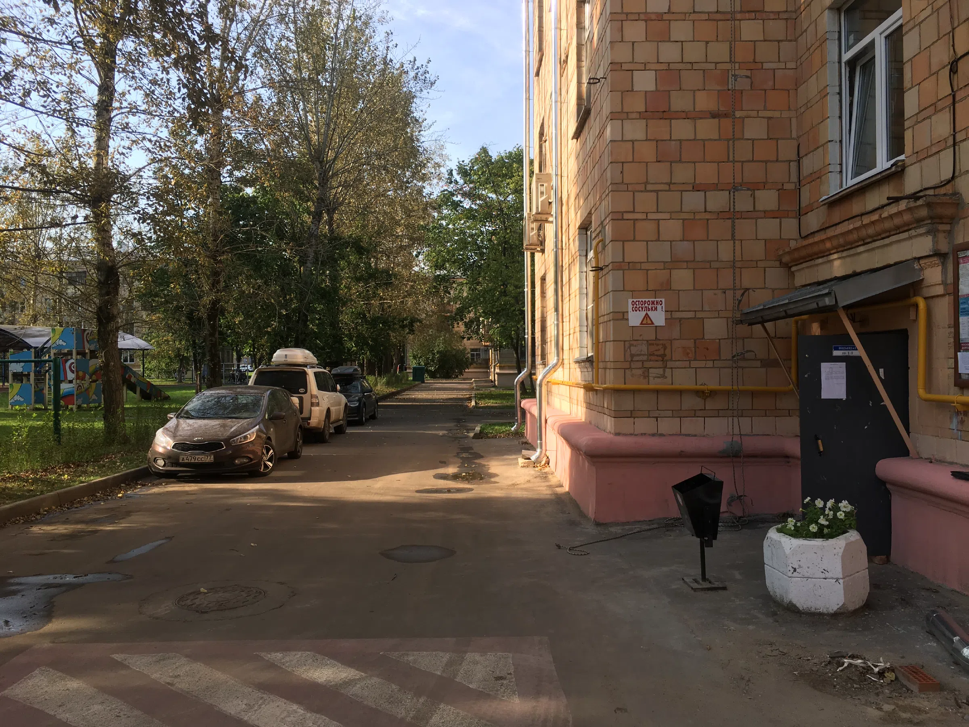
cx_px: 484
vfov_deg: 48.2
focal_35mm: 29
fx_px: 812
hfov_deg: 61.7
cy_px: 364
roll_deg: +0.4
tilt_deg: +2.7
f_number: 2.2
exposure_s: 1/368
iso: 25
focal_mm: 4.15
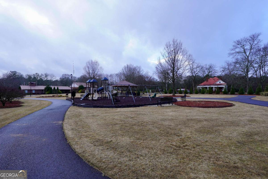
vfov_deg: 69.7
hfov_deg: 92.4
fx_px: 128
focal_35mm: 17
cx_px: 134
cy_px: 90
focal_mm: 11.5
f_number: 5.6
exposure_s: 1/80
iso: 100
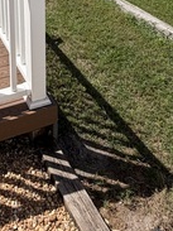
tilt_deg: -17.0
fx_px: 340
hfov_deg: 27.9
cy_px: -38
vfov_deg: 31.9
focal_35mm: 51
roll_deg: +2.5
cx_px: 32
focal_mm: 2.22
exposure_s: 1/876
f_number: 2.2
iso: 20
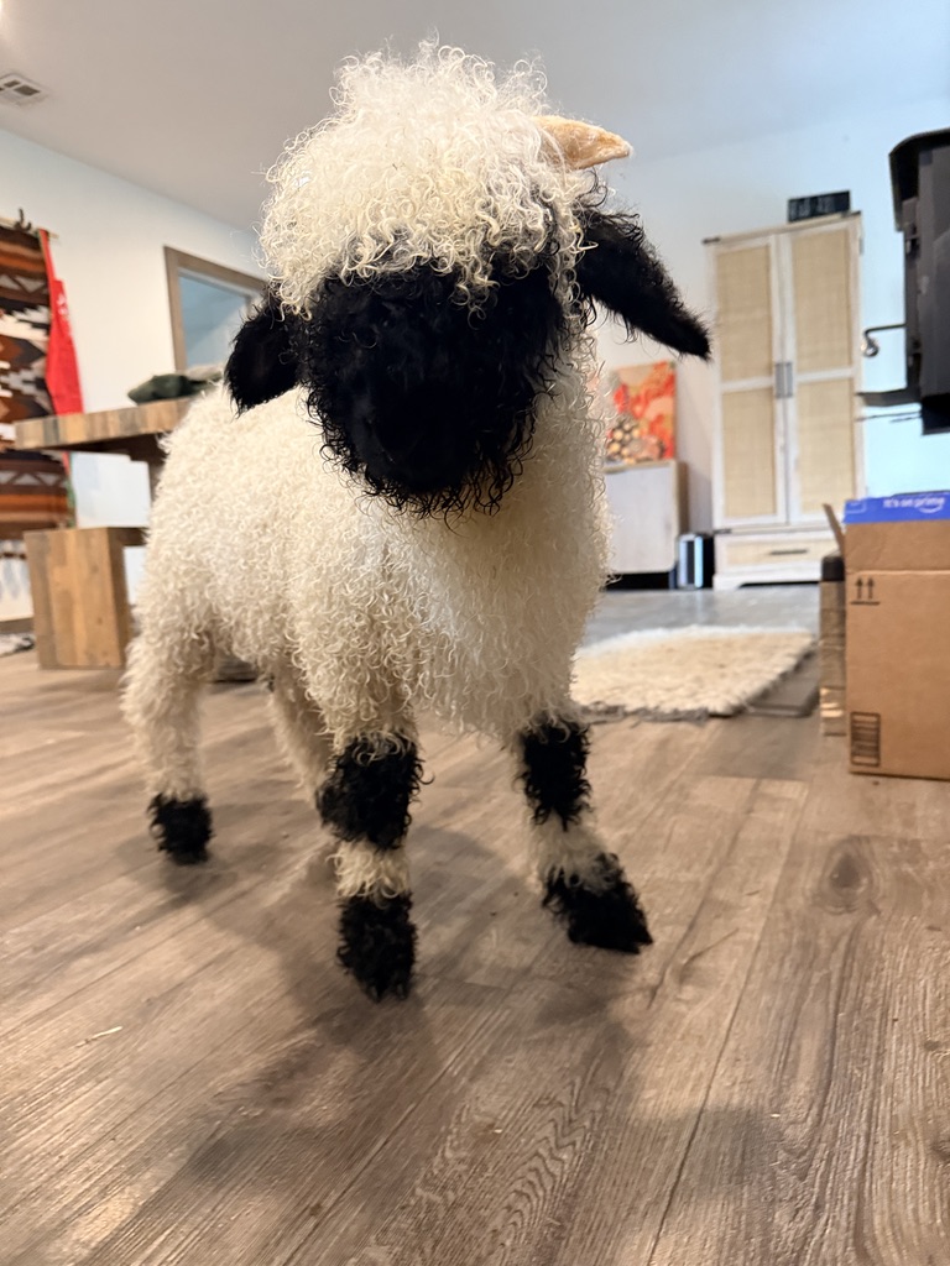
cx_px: 475
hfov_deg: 56.8
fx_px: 878
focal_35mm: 24
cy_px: 633
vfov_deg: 71.6
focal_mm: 6.76
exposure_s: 1/60
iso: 500
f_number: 1.78
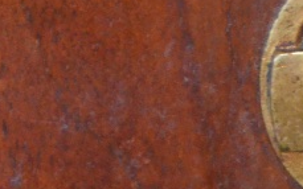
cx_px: -40
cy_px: 109
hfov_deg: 4.8
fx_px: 3630
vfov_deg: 3.0
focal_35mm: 440
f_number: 5.6
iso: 3200
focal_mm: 55
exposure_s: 1/60
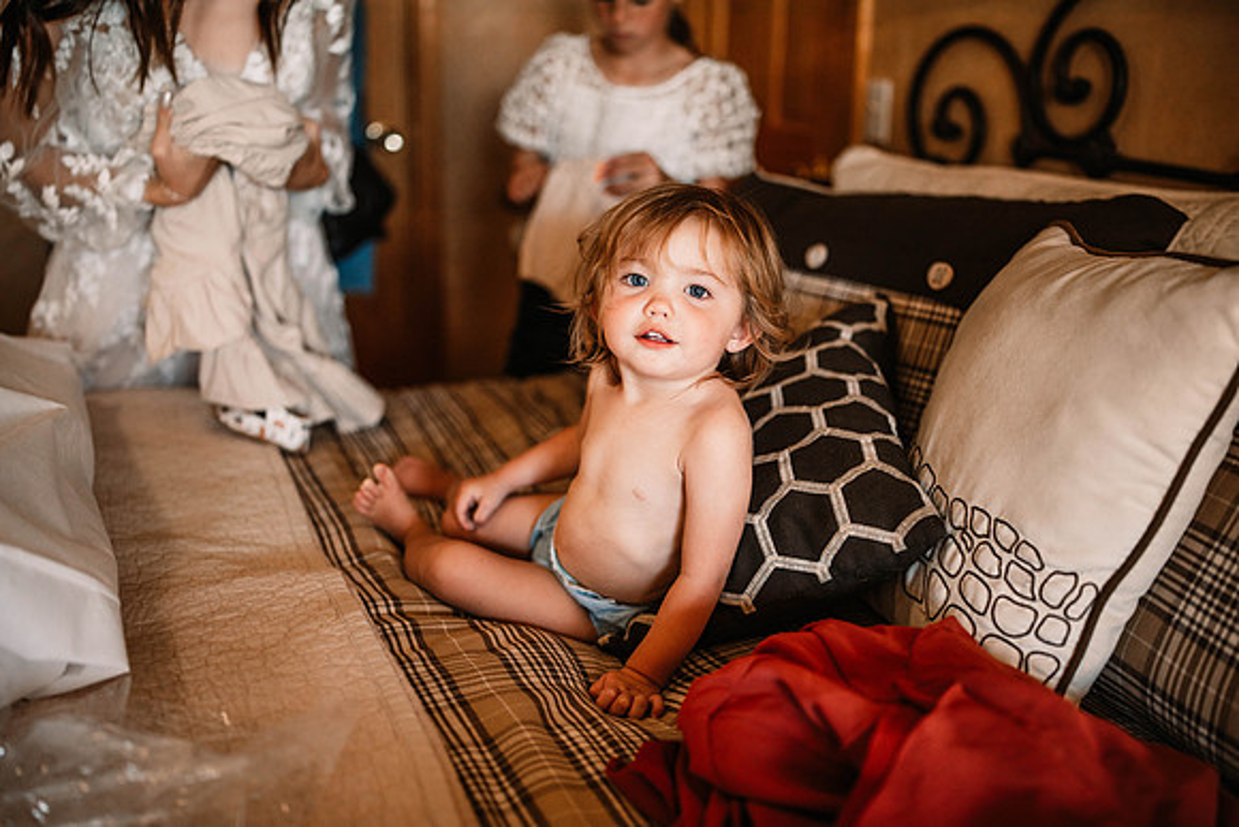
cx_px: 620
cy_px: 414
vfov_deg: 37.9
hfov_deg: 54.4
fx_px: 1205
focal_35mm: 35
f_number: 1.4
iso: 160
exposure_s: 1/500
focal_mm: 35
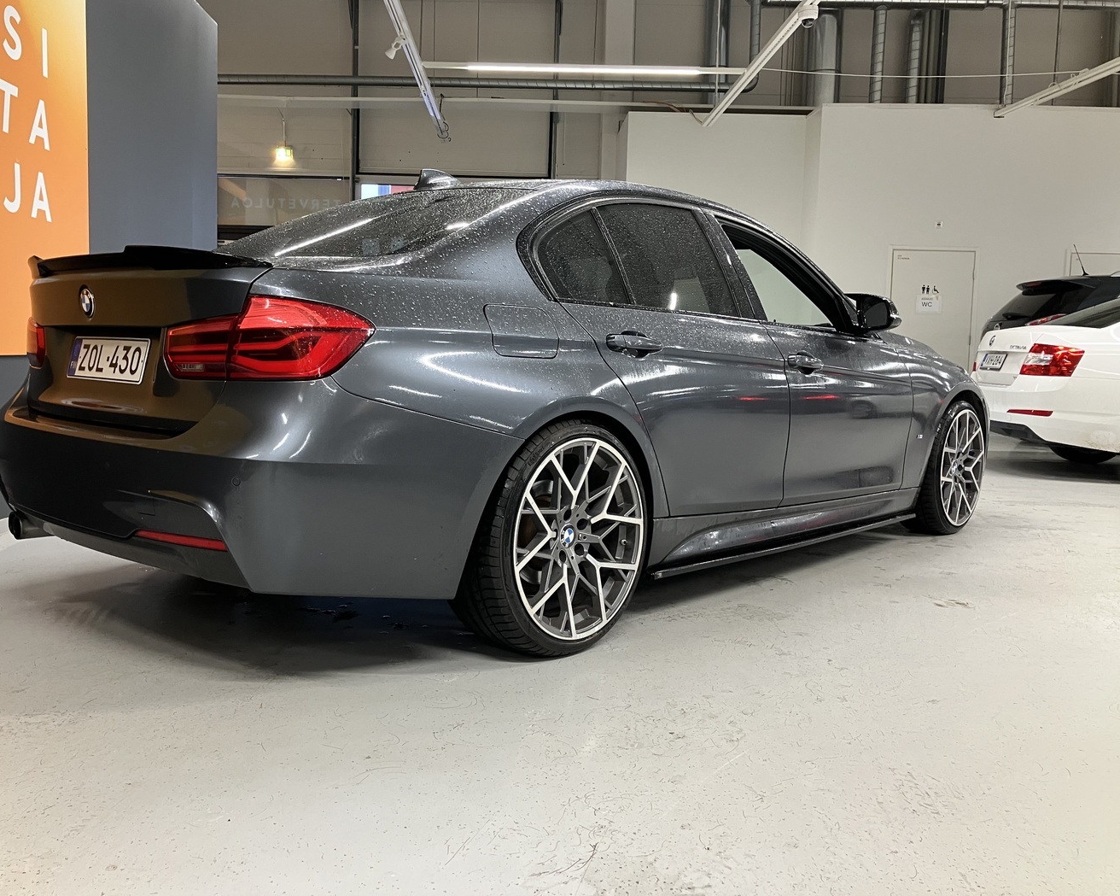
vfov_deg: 48.5
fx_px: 994
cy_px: 436
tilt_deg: -5.2
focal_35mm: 30
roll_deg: -0.2
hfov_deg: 58.7
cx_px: 510
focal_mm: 3.99
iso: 100
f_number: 1.8
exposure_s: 1/50
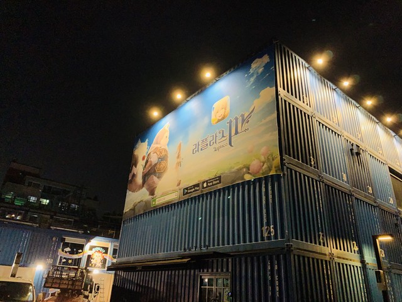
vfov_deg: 53.1
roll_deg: -2.1
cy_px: 151
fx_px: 302
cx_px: 201
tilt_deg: +25.6
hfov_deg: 67.3
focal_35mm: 26
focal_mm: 4.25
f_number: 1.8
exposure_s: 1/40
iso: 400
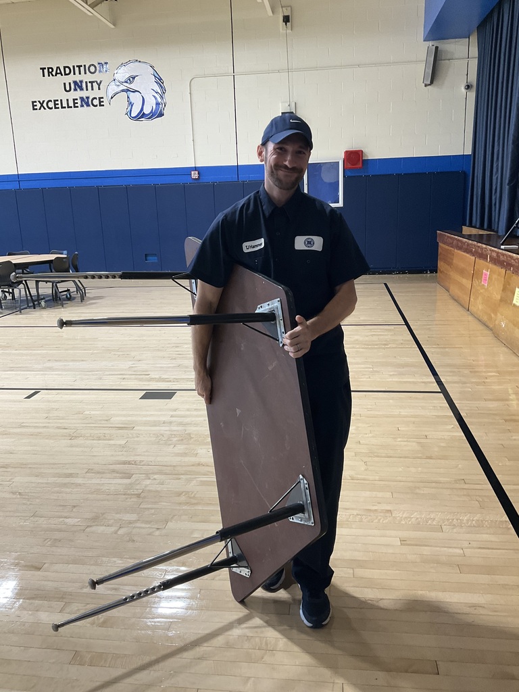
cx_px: 260
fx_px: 580
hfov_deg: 48.2
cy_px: 346
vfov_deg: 61.7
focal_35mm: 29
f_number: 1.8
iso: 64
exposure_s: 1/67
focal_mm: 3
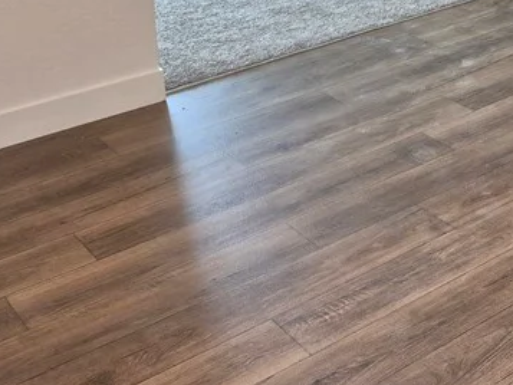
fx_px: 978
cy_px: -118
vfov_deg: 20.3
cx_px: 579
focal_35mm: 66
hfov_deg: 26.8
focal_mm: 5.4
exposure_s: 1/120
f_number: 1.8
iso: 320
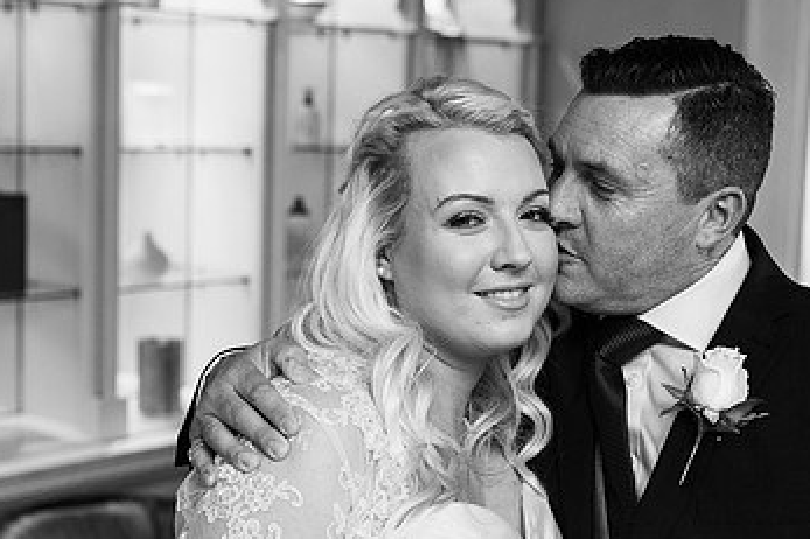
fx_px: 1597
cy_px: 297
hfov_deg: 28.3
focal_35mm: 71
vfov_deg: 19.2
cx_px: 547
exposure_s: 1/160
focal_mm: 35
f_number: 2.8
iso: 640
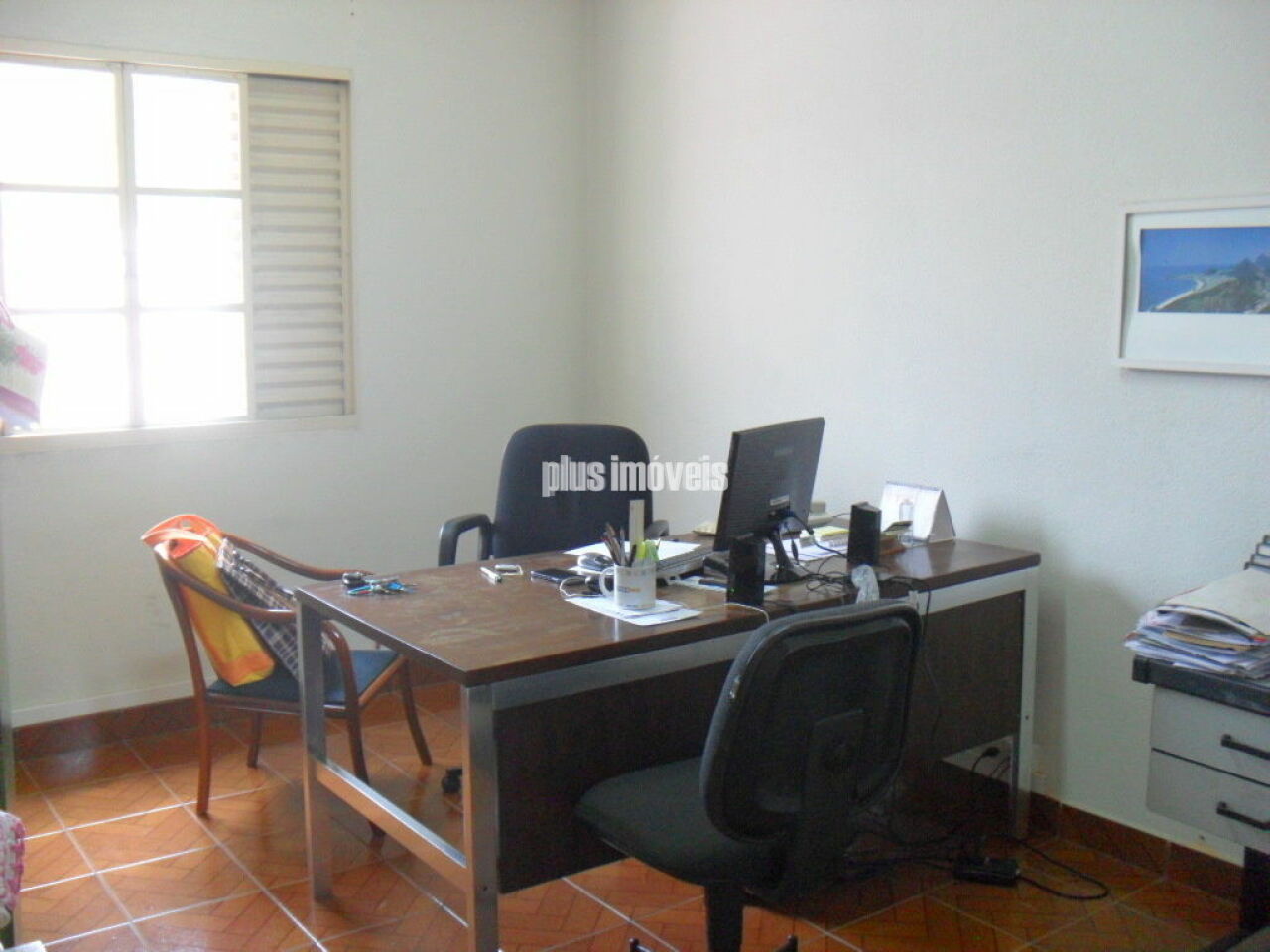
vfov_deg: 40.7
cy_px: 476
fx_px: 1284
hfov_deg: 52.6
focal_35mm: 35
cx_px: 635
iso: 200
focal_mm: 6.3
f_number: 3
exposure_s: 1/45
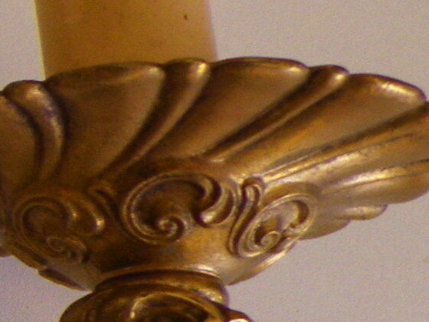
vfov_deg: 7.4
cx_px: -1037
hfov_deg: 7.9
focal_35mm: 201
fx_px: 2492
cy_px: 236
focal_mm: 4.9
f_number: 2.6
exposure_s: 1/60
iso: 64
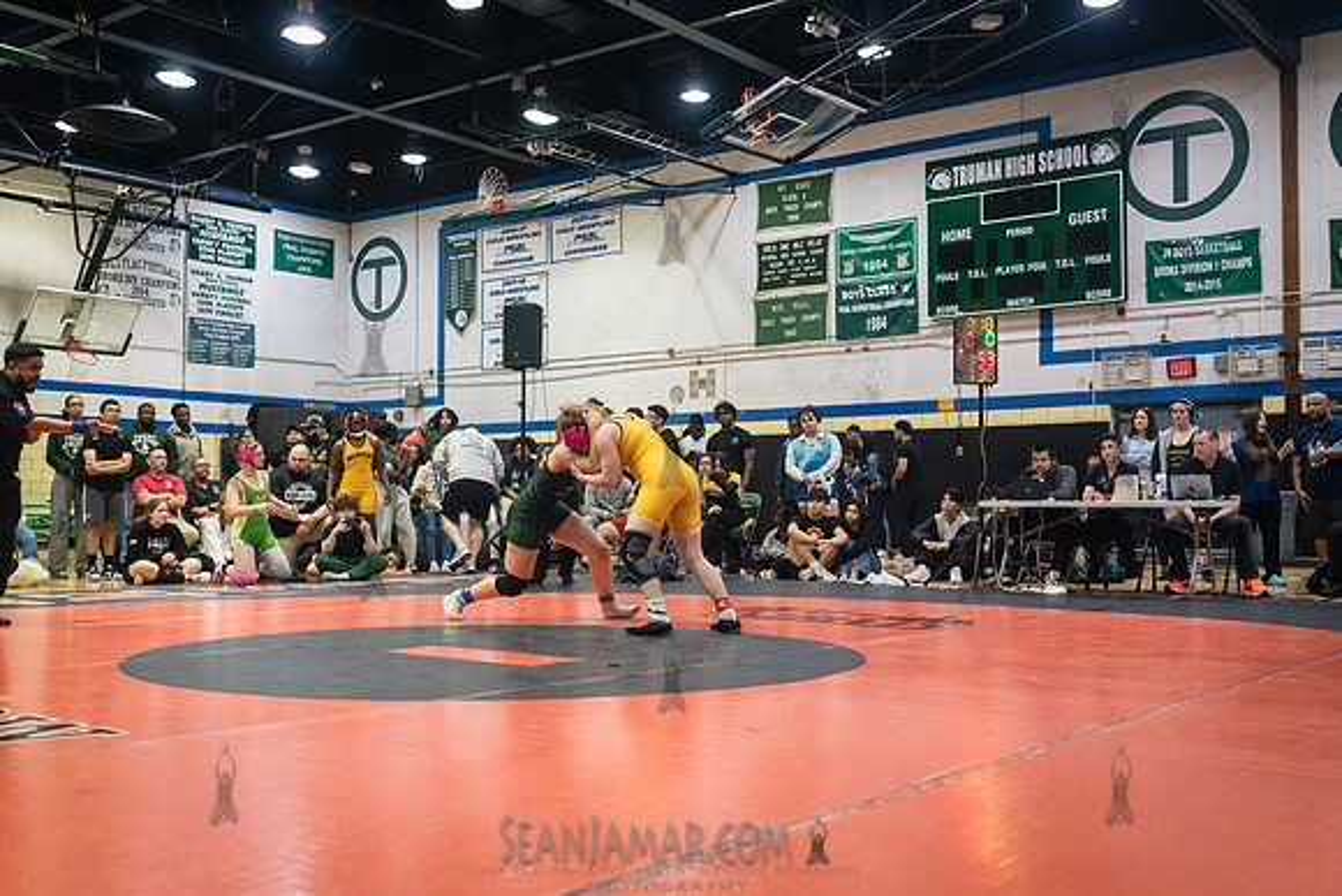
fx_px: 1355
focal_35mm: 36
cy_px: 448
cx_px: 671
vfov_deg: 36.6
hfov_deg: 52.7
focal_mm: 35
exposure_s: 1/400
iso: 6400
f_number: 3.5
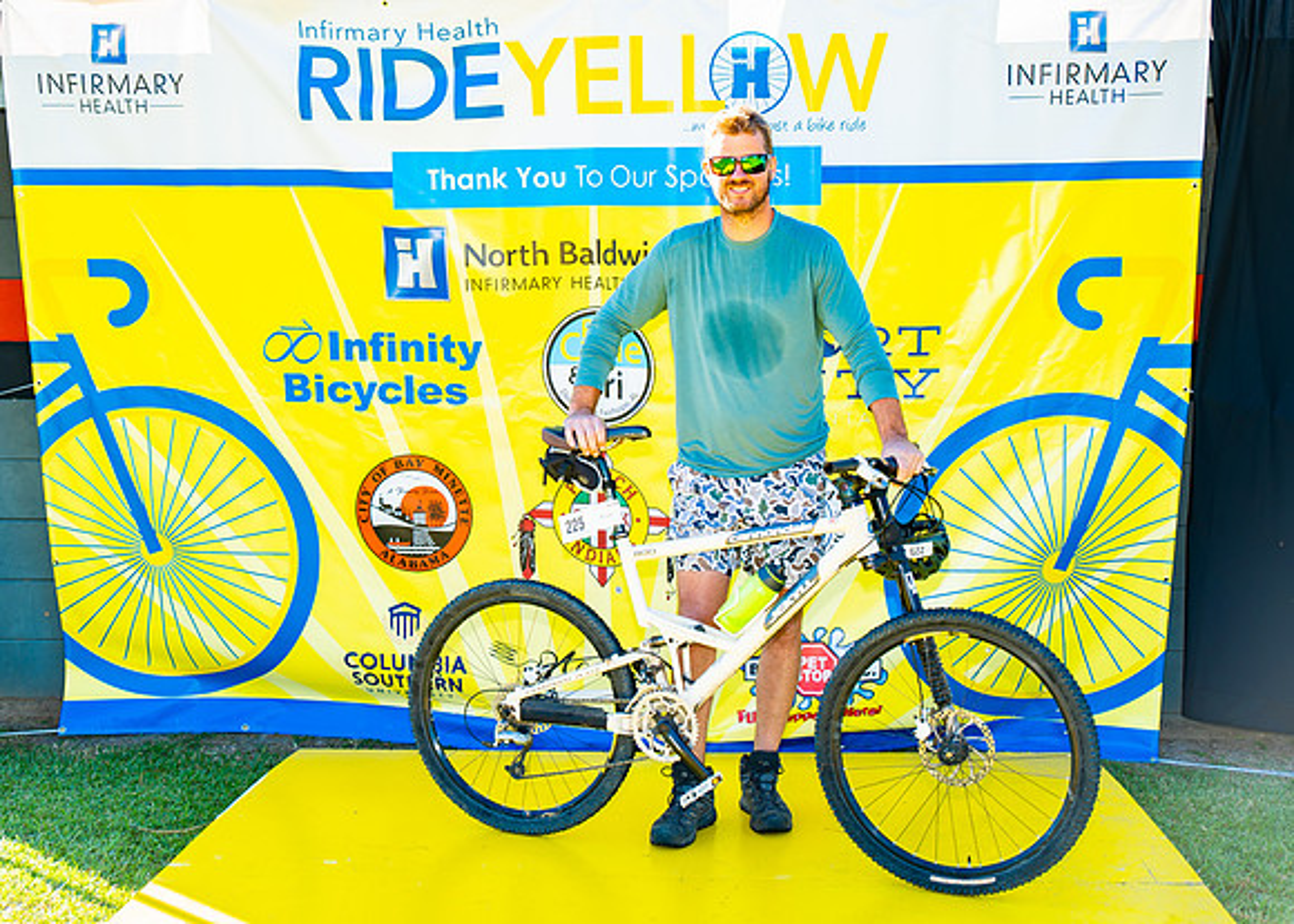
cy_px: 419
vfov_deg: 32.3
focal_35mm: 43
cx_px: 647
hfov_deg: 44.2
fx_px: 1595
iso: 100
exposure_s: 1/200
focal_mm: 36
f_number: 2.8
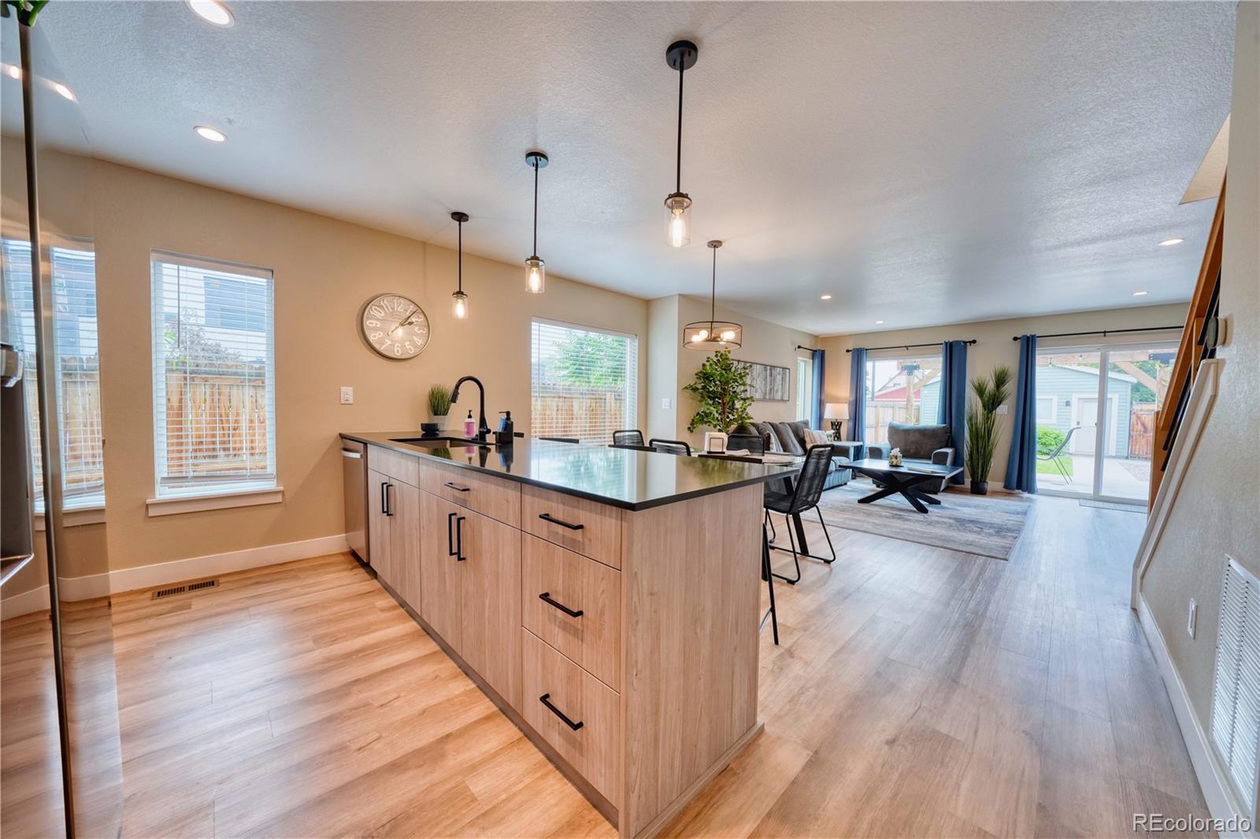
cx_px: 630
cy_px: 420
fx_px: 420
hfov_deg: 112.6
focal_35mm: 12
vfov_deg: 90.0
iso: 1250
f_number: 7.1
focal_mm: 12
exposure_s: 1/50
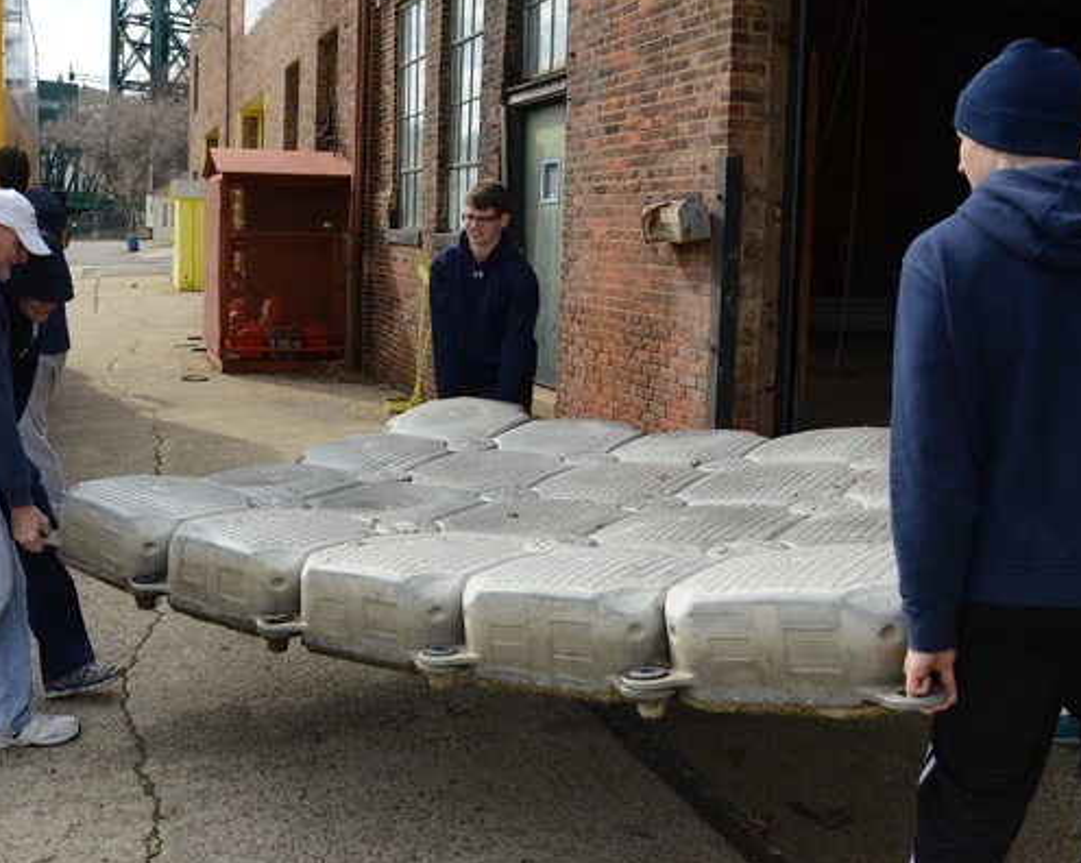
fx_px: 1151
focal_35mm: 36
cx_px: 423
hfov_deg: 49.9
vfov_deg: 40.8
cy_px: 314
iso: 2000
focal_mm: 24
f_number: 5
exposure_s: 1/8000
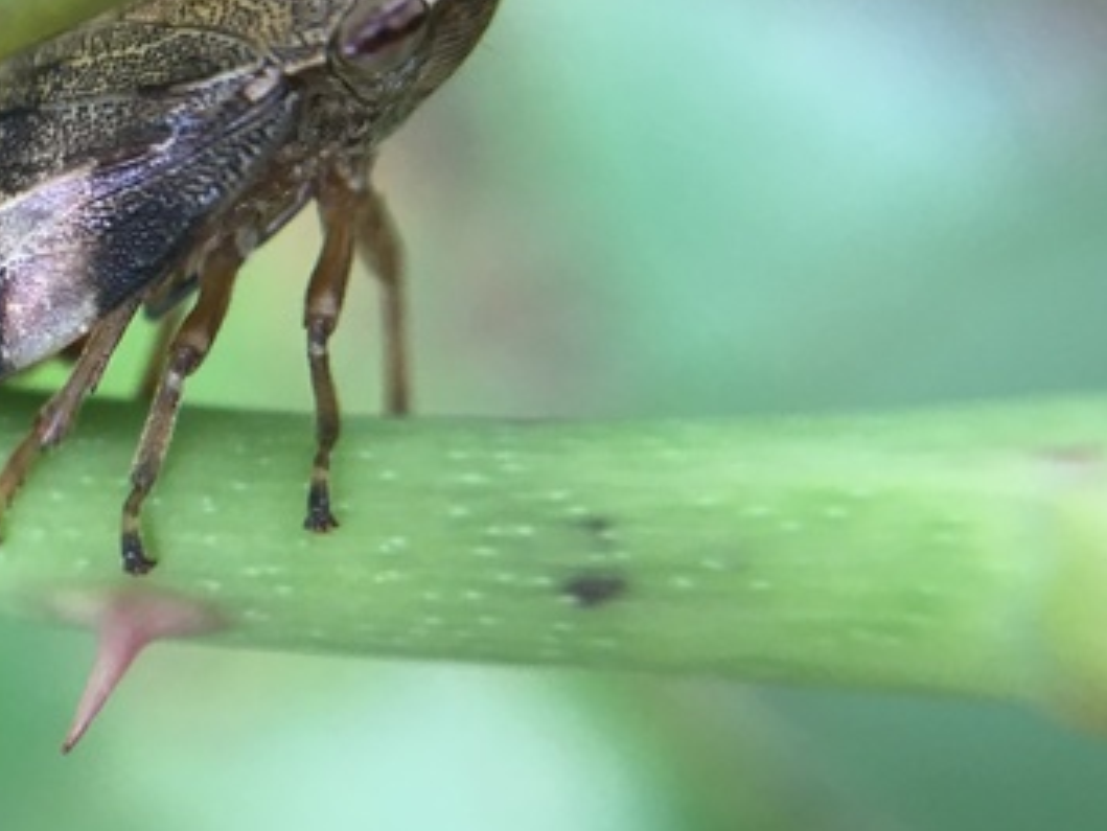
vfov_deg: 21.0
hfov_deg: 26.7
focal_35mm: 70
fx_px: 2239
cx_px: 86
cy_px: 461
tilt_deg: -82.3
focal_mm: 4.15
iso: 40
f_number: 2.2
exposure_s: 1/33
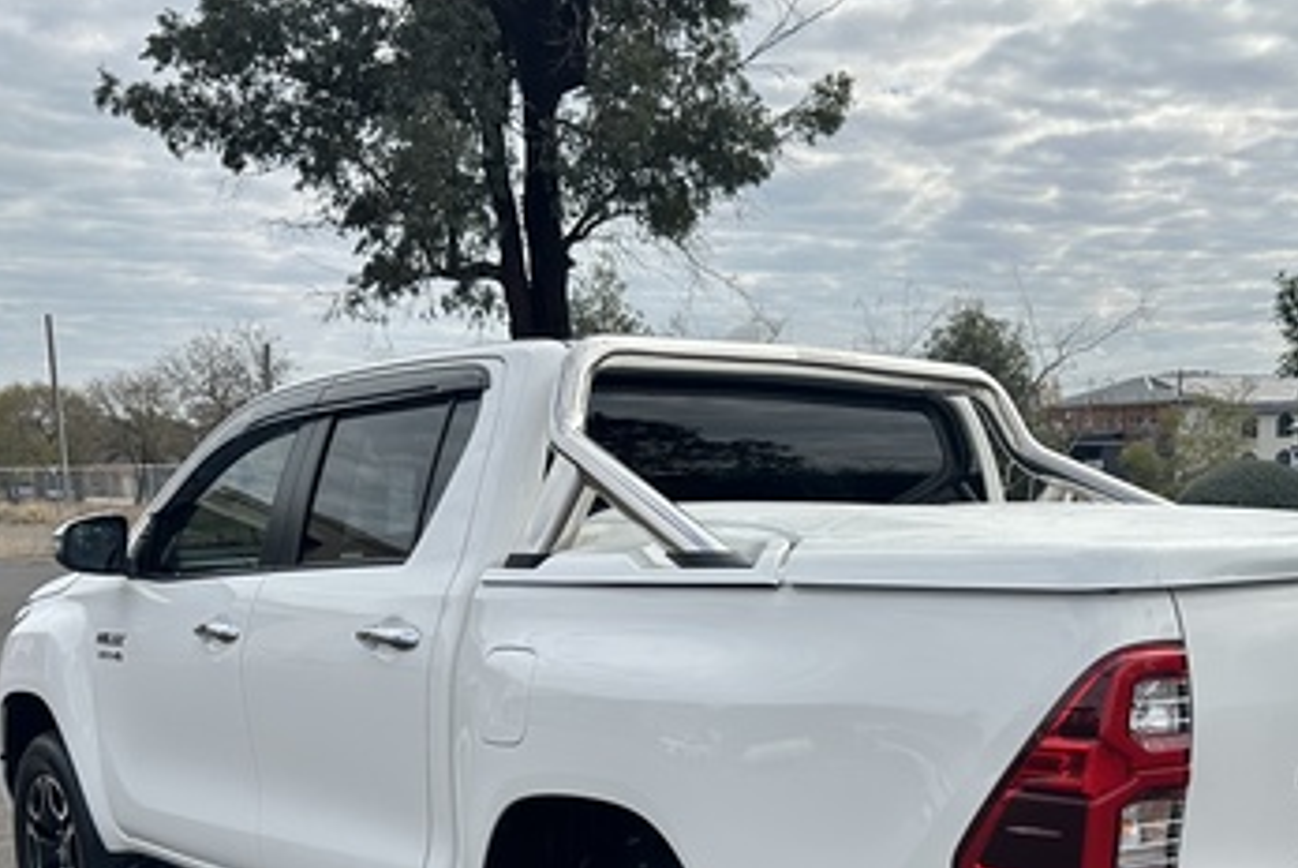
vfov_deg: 28.4
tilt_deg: -7.6
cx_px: 894
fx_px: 1660
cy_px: 752
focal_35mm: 46
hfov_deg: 42.0
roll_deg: +0.1
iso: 80
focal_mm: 6.86
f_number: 1.78
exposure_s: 1/4016
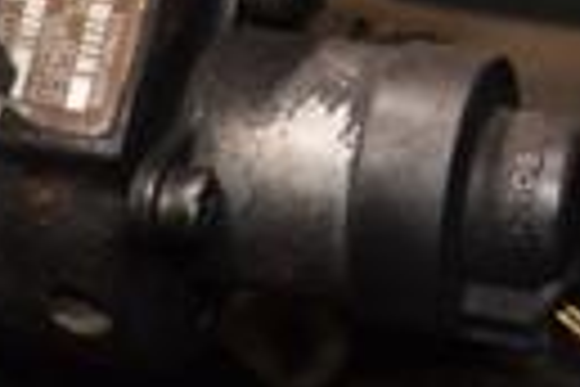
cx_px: -85
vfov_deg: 7.0
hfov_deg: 10.4
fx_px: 3158
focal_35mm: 196
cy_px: 117
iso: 800
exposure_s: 1/60
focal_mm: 28
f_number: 5
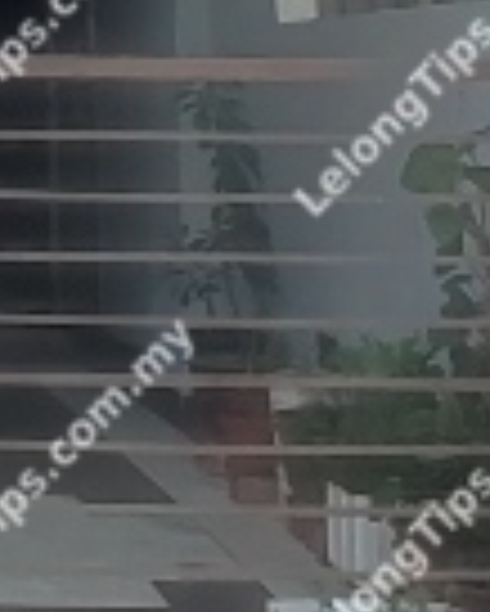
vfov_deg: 14.7
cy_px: -130
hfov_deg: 9.9
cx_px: -886
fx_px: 2282
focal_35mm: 126
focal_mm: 1.65
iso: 50
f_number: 2.2
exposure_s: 1/387
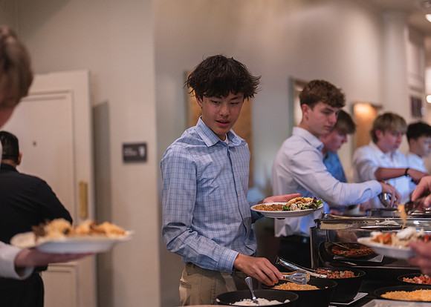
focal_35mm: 55
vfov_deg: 25.9
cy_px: 154
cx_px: 216
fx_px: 668
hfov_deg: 35.8
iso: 1250
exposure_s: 1/400
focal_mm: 50
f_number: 1.2
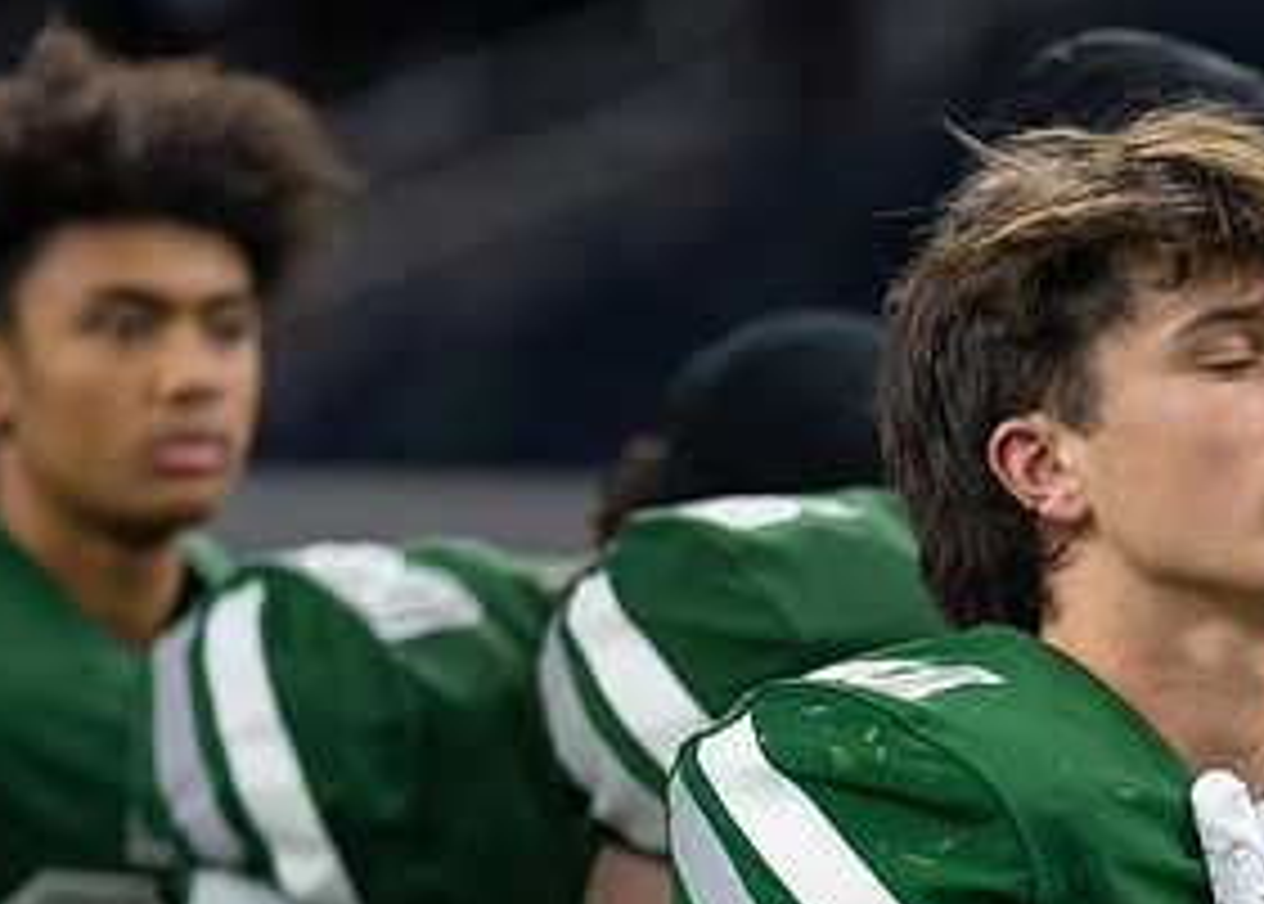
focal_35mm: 292
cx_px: 1242
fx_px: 10487
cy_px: 850
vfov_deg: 4.9
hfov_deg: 6.9
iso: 500
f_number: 1.8
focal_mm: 135
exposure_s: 1/400
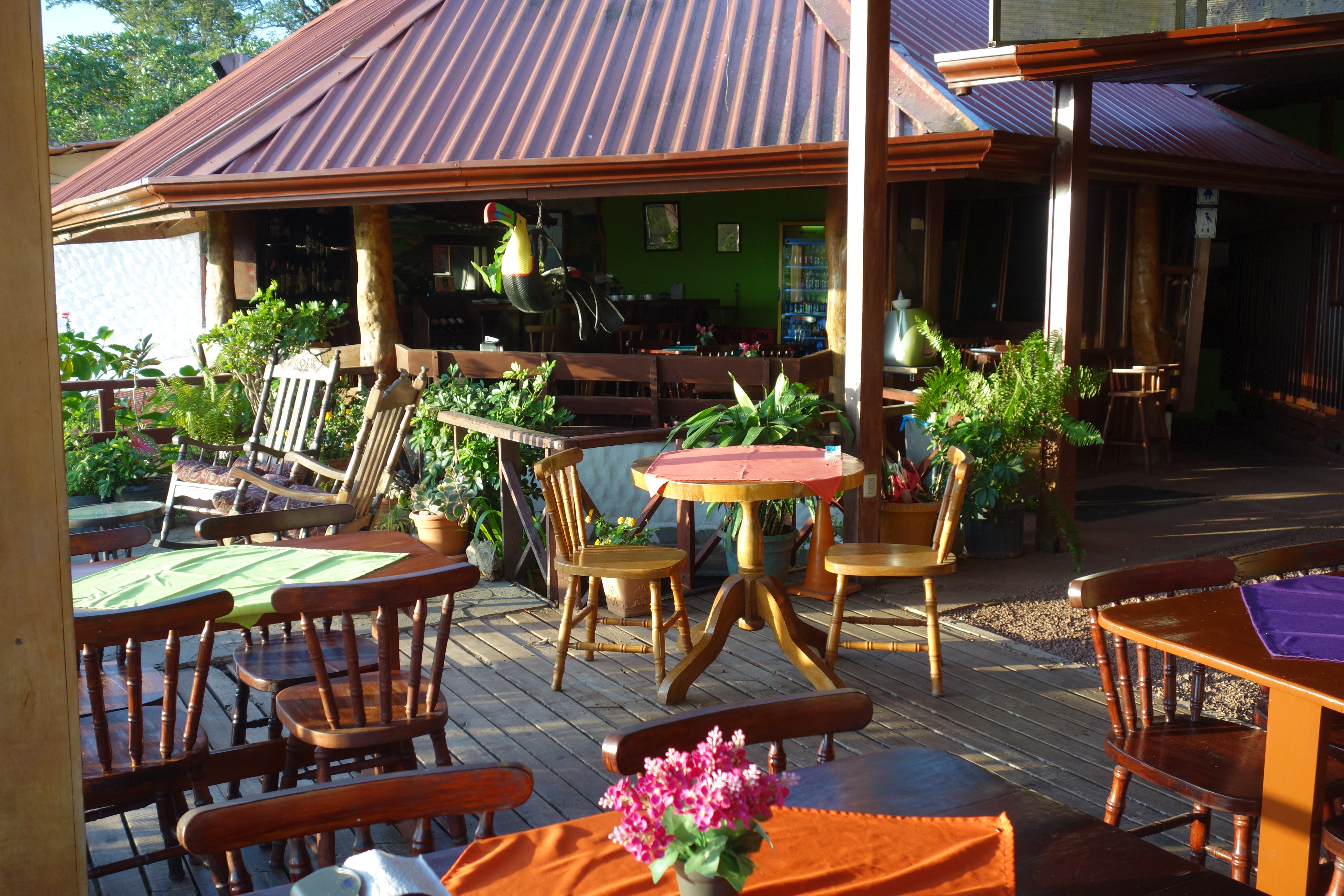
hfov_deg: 51.9
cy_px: 448
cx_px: 672
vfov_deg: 35.9
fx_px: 1381
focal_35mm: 37
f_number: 3.2
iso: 125
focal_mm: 13.58
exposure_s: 1/100
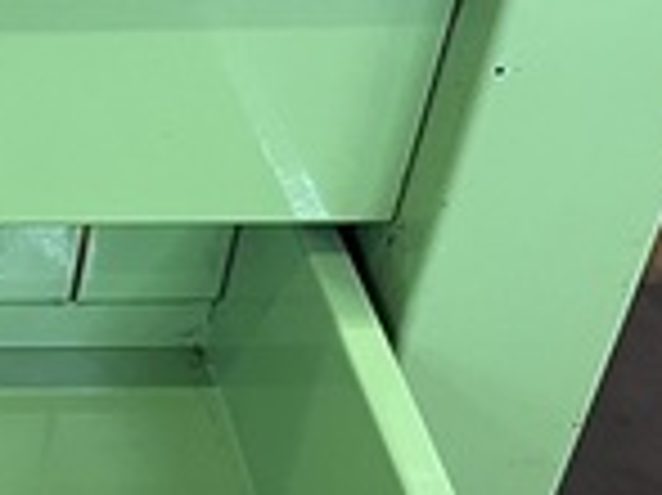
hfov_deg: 15.2
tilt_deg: -45.9
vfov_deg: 12.2
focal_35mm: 113
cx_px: -500
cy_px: 828
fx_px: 2159
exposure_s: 1/95
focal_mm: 5.1
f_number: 1.6
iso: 125
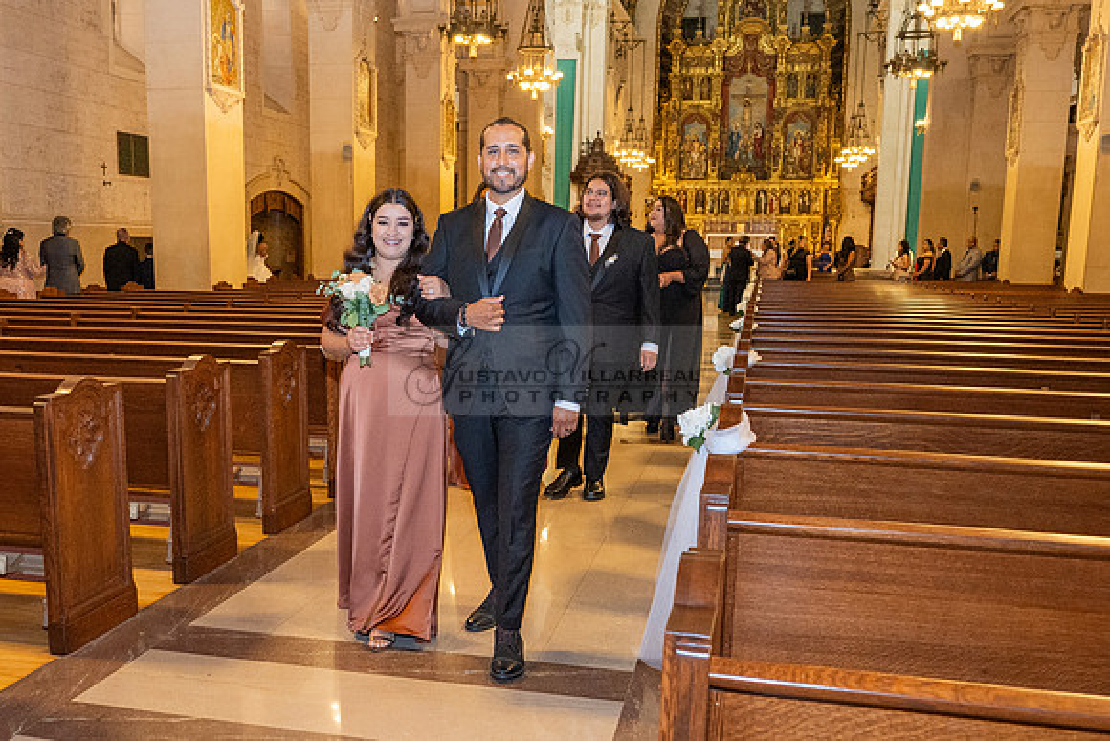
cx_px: 470
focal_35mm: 34
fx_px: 1038
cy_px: 450
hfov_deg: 56.0
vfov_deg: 39.1
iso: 800
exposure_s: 1/125
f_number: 2.8
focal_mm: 14
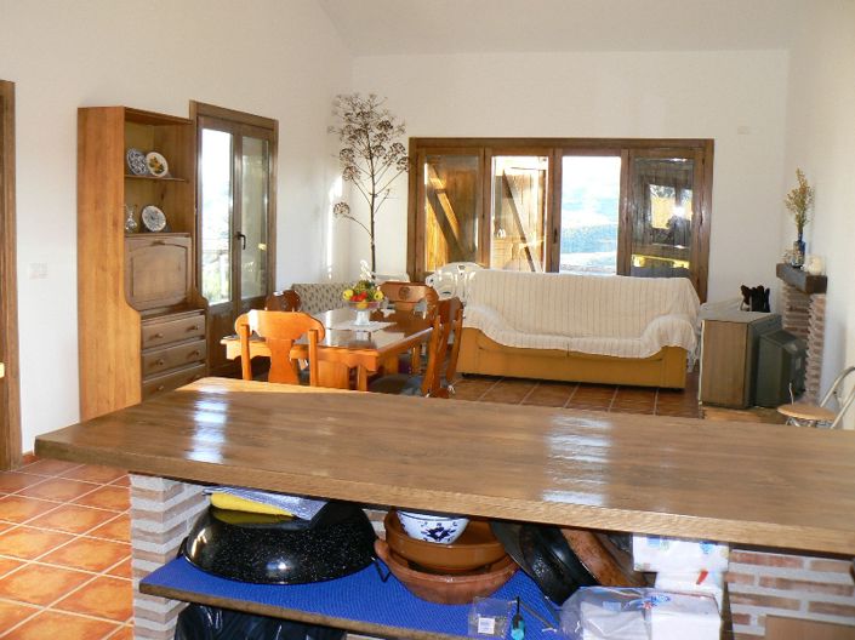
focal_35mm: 36
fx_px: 889
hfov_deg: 51.4
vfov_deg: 39.6
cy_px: 320
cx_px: 428
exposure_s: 1/30
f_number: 2.8
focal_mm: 6
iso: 100
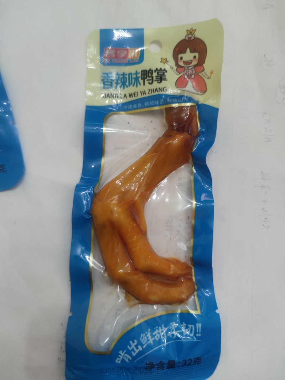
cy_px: 190
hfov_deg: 56.8
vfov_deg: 71.6
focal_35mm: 24
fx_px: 264
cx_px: 142
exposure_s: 1/50
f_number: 1.69
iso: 343
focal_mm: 6.72
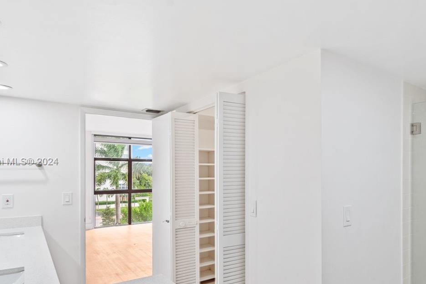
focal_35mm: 24
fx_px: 284
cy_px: 162
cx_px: 277
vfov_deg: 52.9
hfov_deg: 72.0
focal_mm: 14
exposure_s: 1/13
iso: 450
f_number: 8
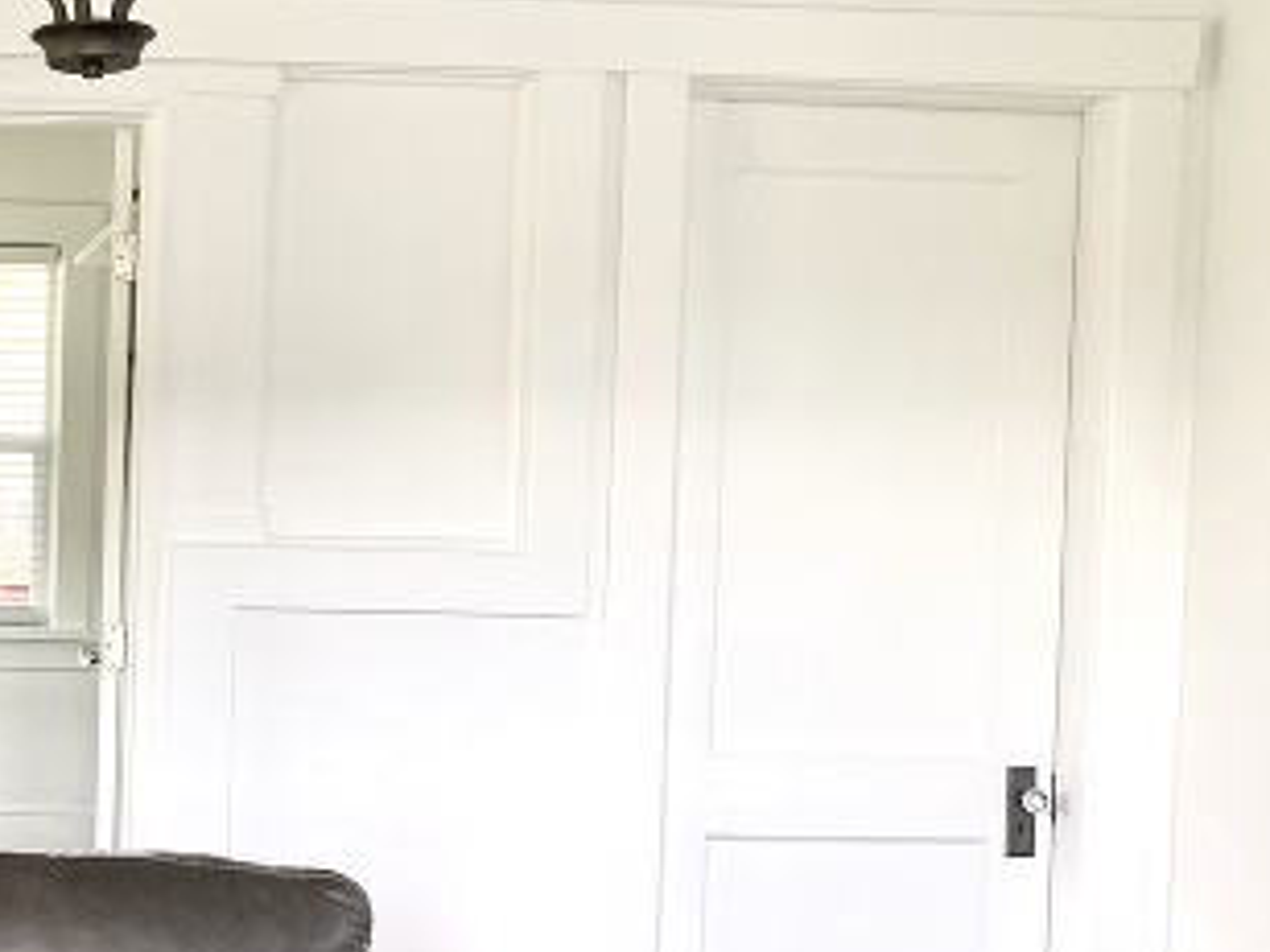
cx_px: -21
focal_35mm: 54
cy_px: 552
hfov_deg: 32.5
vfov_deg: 27.0
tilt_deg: -2.7
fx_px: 1981
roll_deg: -1.4
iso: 200
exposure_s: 1/60
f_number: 1.8
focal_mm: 4.25
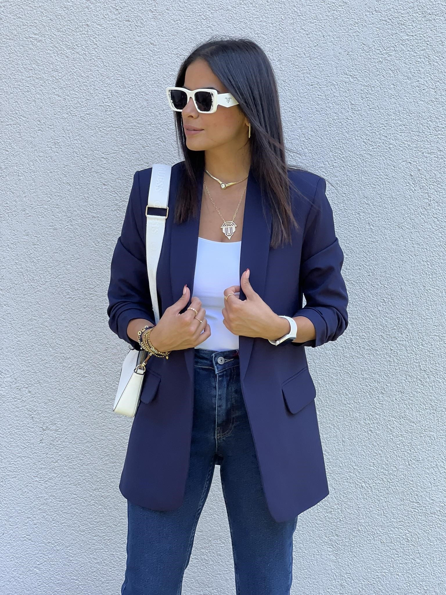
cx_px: 223
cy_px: 298
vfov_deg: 25.3
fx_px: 1323
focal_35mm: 77
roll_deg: +0.3
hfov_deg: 19.1
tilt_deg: -5.8
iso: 32
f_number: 2.8
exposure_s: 1/121
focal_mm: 9
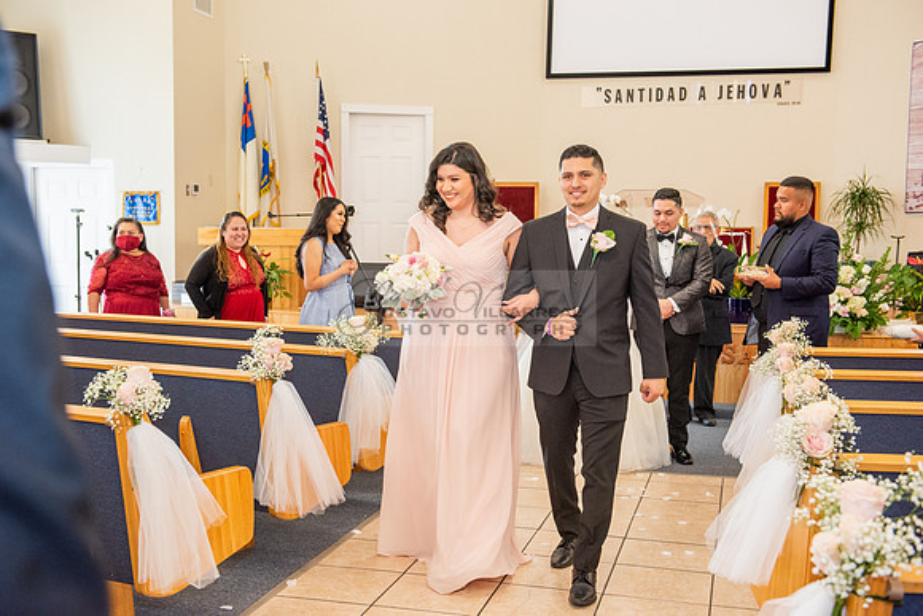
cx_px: 462
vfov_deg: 31.9
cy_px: 308
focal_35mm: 42
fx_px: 1077
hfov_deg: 46.4
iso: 1250
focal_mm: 42
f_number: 5
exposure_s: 1/100
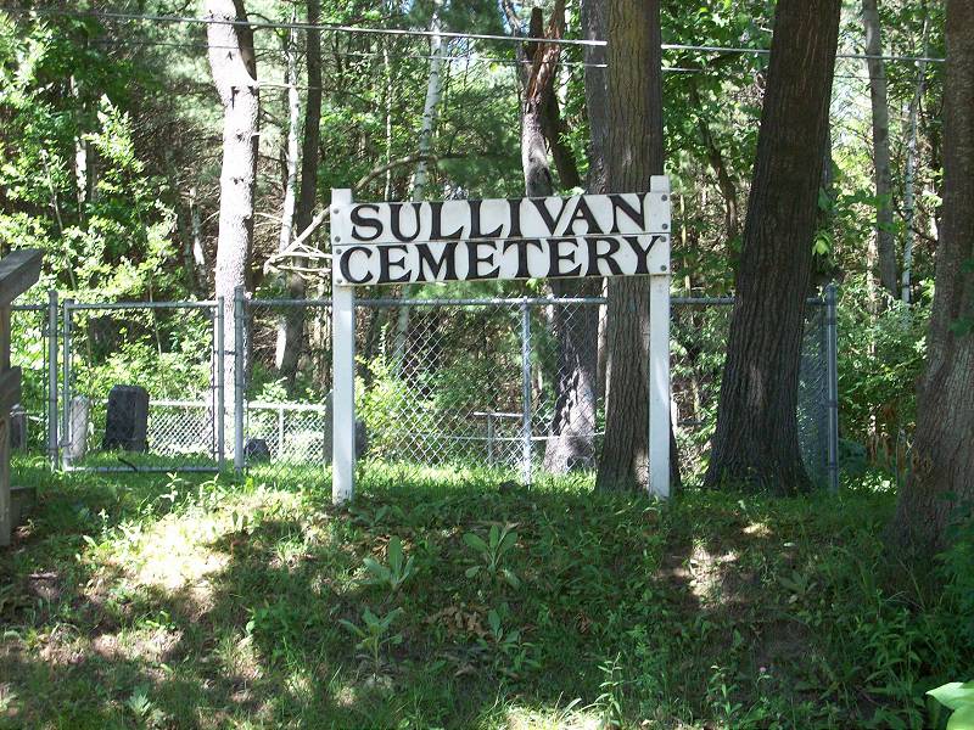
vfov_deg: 22.9
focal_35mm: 64
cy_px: 365
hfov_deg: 30.3
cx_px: 487
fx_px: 1801
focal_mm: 10.7
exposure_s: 1/90.6
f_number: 3.8
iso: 115
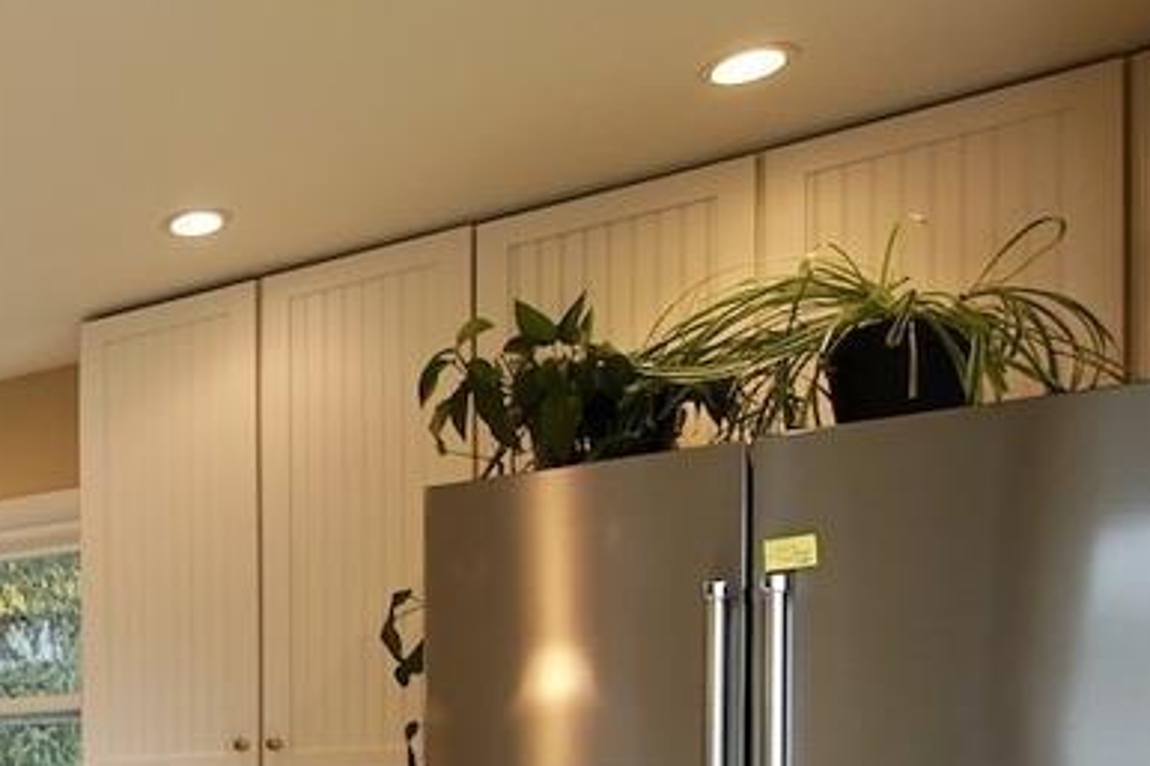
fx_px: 1437
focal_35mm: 45
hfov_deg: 34.2
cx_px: -262
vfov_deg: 27.2
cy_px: 855
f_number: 4
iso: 400
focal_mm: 11
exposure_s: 1/160
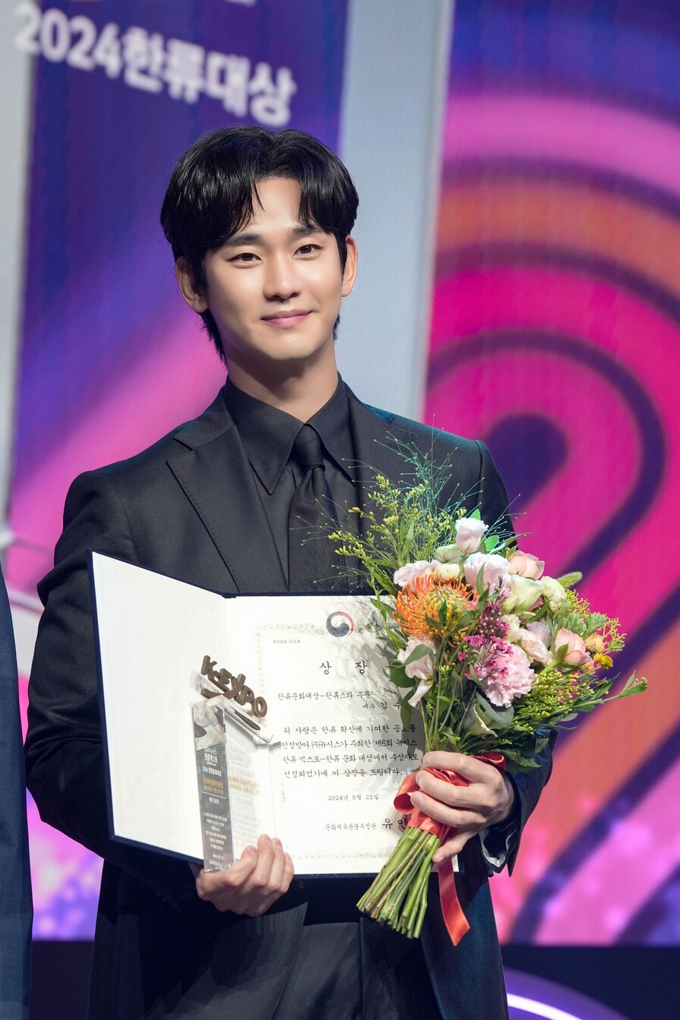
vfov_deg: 10.3
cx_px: 341
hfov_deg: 6.9
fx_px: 5639
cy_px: 512
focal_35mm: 199
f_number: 5
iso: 640
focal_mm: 132
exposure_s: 1/125
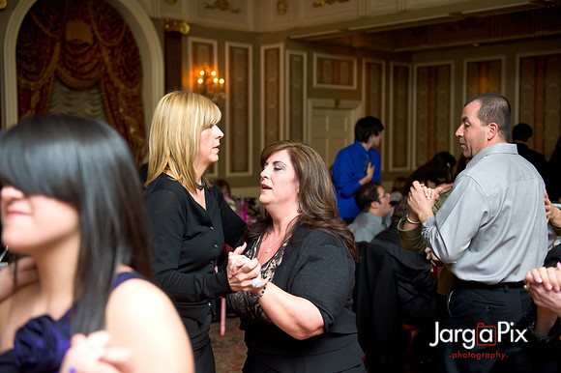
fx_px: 779
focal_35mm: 50
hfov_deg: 39.6
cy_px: 186
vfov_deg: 27.0
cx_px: 280
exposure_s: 1/125
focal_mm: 50
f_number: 3.2
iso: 1600
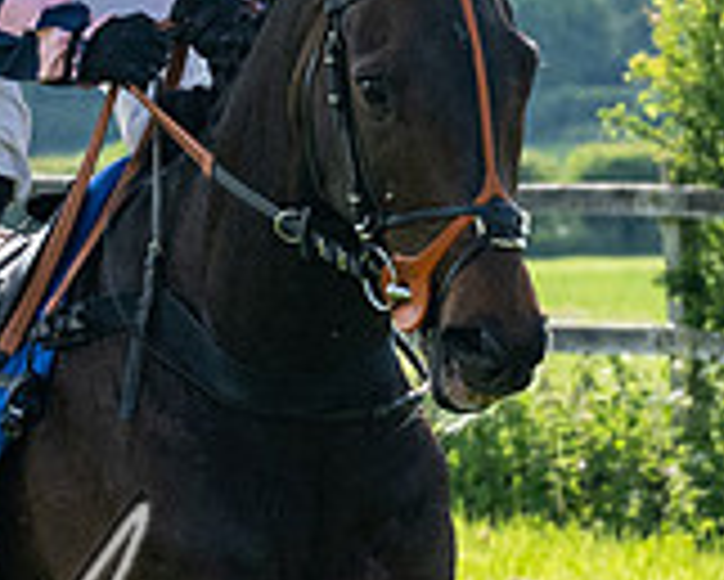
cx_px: 147
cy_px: 125
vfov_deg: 2.3
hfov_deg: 2.9
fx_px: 14365
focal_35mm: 670
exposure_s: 1/2000
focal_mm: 87
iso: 400
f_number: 5
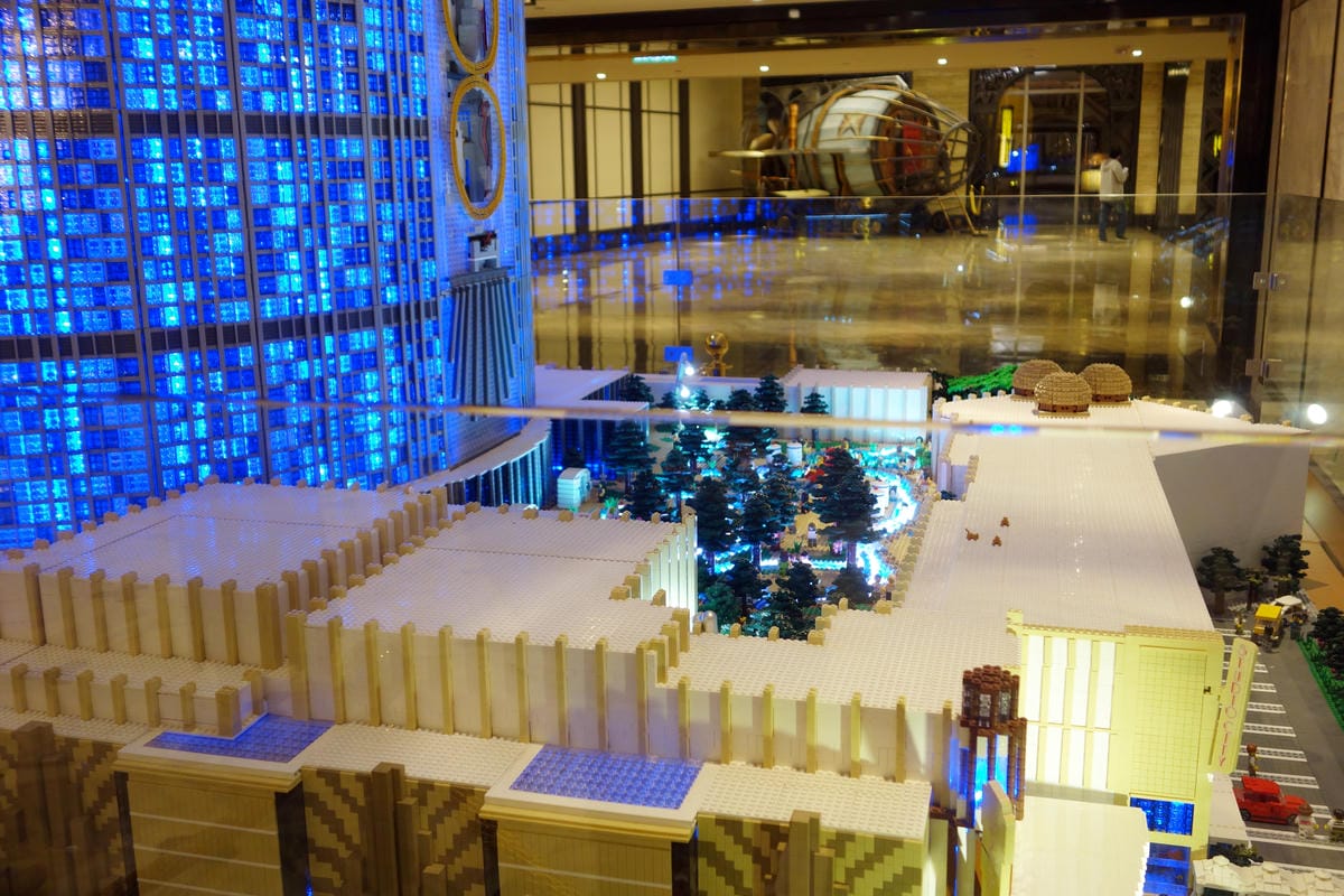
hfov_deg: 54.4
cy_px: 448
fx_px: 1307
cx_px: 672
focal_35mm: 35
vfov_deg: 37.9
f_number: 2.8
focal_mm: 12.94
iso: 250
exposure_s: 1/40
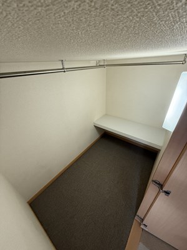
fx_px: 101
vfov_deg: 102.1
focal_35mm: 14
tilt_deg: -29.3
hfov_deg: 85.7
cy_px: 125
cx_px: 94
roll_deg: +2.2
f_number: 2.2
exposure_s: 1/50
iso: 320
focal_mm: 2.22
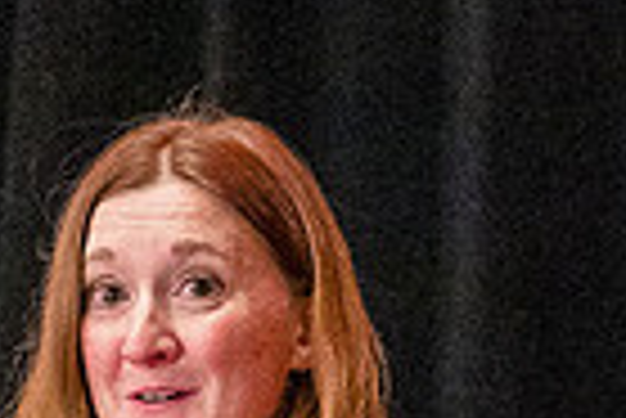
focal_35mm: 924
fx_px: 16084
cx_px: -545
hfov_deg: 2.2
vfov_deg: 1.5
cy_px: 807
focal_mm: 148
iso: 6400
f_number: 4
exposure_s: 1/125
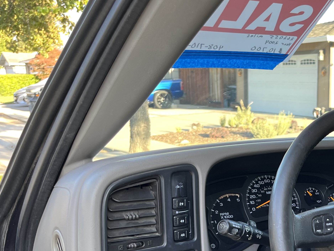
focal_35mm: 56
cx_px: 348
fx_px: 540
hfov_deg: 31.3
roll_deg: -2.2
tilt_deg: -14.3
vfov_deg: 25.1
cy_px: 236
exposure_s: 1/122
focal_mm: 5.1
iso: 50
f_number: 1.6
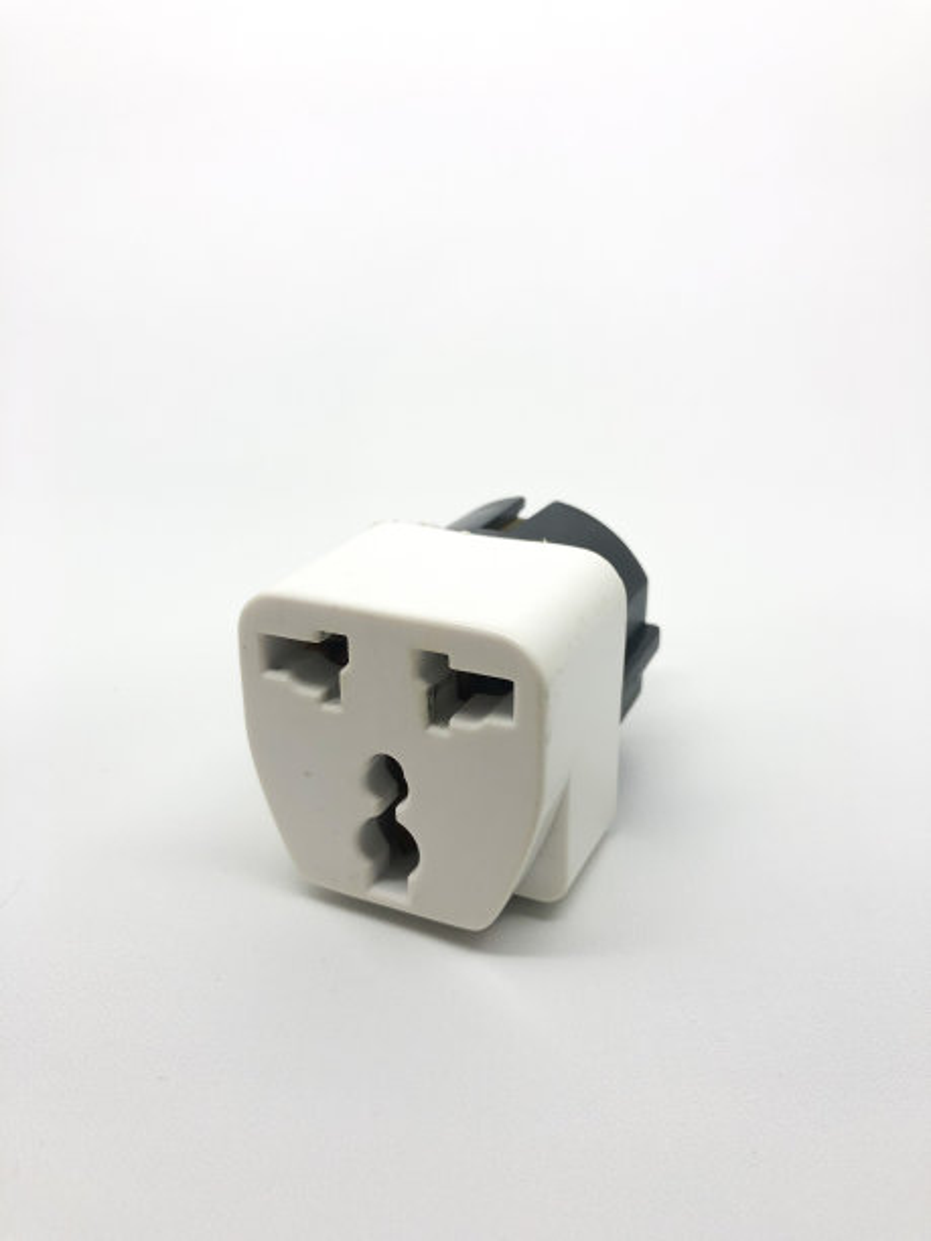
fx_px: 1004
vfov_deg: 63.4
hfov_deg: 49.7
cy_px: 620
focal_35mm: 28
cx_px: 466
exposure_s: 1/100
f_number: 1.8
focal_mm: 4
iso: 25
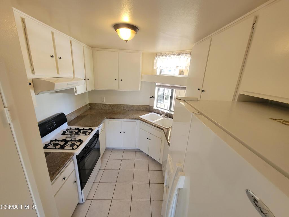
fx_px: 109
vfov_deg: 89.9
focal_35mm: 13
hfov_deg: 106.2
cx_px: 144
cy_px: 108
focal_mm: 2.2
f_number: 2.2
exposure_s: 1/60
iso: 200
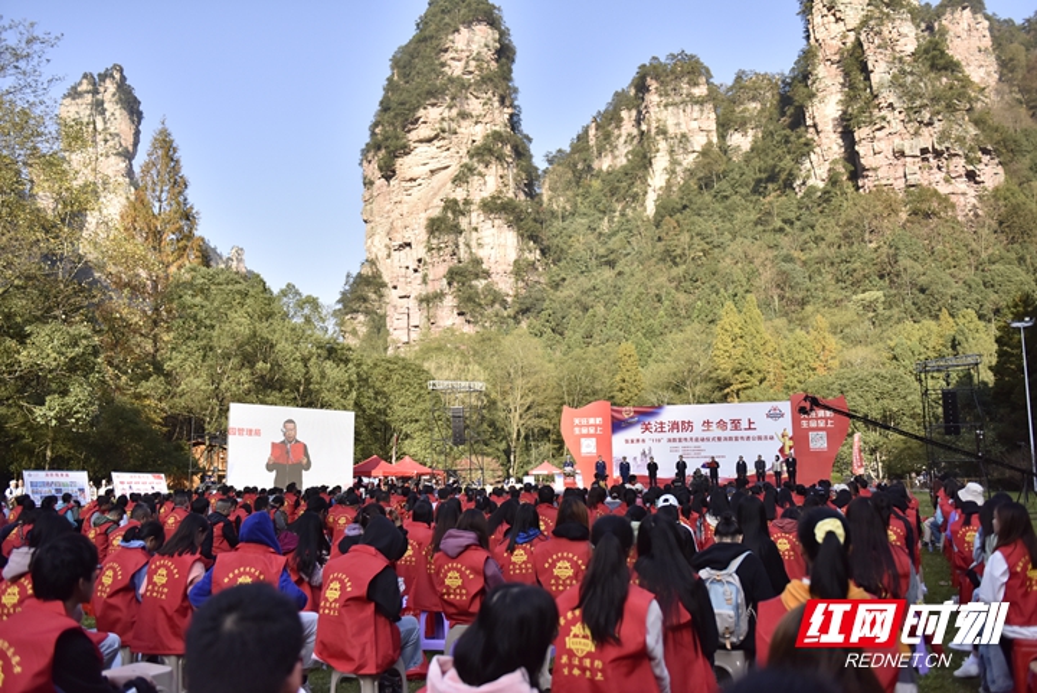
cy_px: 346
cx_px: 518
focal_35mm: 28
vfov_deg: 46.5
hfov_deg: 65.4
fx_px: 807
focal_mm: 28
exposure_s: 1/6400
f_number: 2.8
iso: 640
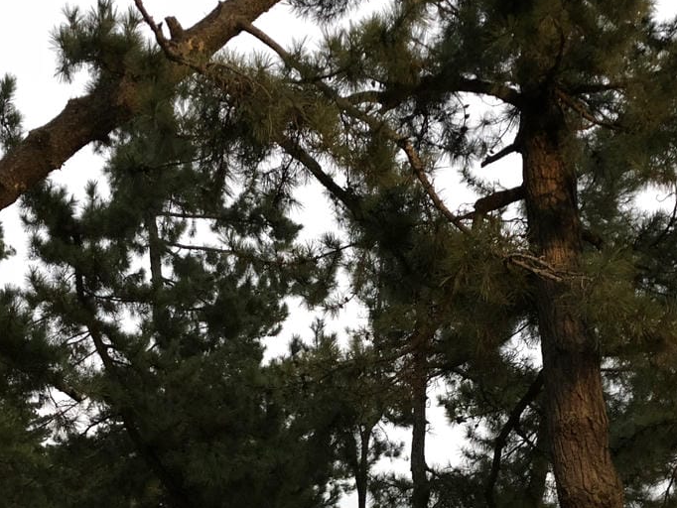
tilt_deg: +10.4
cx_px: 309
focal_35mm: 51
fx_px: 998
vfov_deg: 27.9
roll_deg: +0.2
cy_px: 418
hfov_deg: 37.5
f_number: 1.8
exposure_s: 1/4
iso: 125
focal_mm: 3.99
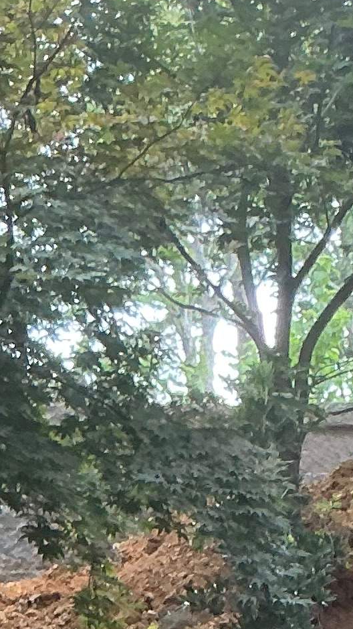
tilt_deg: -9.5
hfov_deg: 8.9
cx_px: 604
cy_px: 1159
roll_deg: +3.6
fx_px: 2180
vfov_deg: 14.3
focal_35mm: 131
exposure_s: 1/122
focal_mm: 3
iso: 50
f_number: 1.8
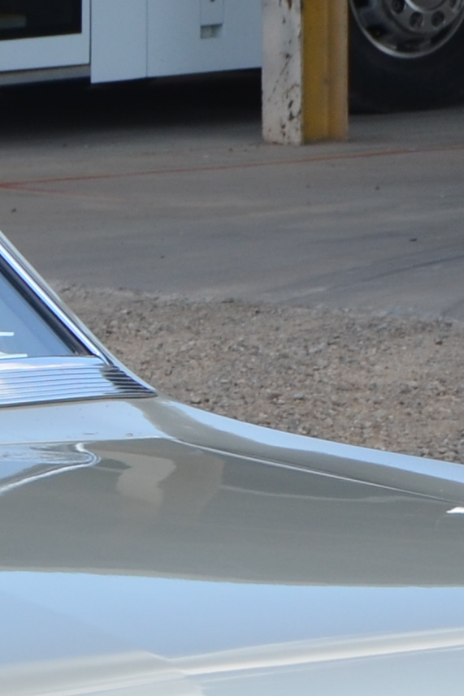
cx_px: -871
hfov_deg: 4.3
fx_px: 5995
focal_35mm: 310
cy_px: 543
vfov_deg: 6.6
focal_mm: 36
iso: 200
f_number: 8
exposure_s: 1/250
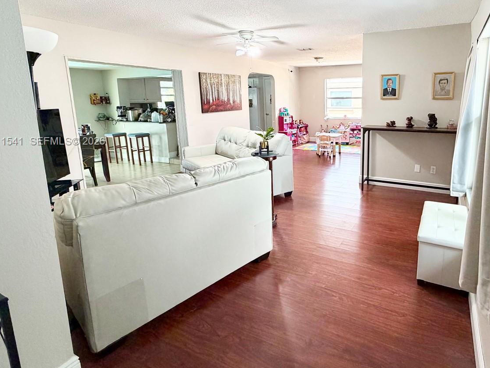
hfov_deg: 79.5
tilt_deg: -8.8
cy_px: 142
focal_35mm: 20
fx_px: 283
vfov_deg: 65.2
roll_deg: +0.3
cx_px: 319
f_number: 2.2
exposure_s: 1/120
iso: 250
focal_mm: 2.22
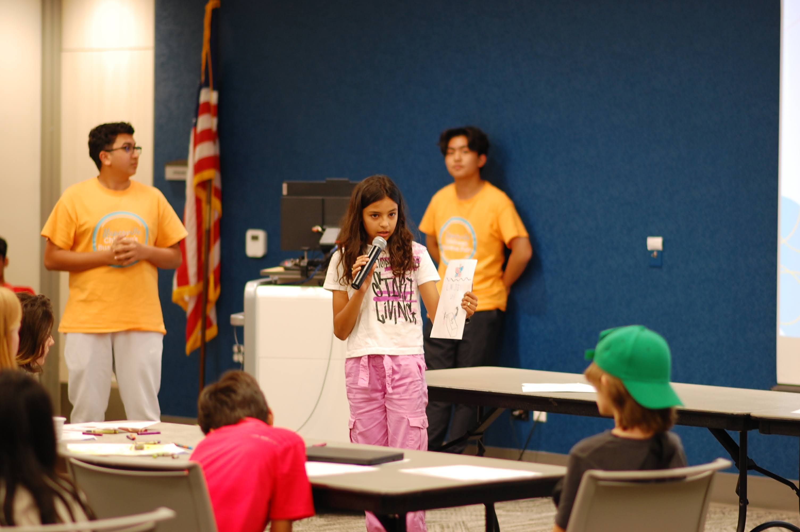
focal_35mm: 128
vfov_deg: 10.7
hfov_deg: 16.1
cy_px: 266
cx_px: 400
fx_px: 2831
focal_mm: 85
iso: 200
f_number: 1.8
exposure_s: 1/50
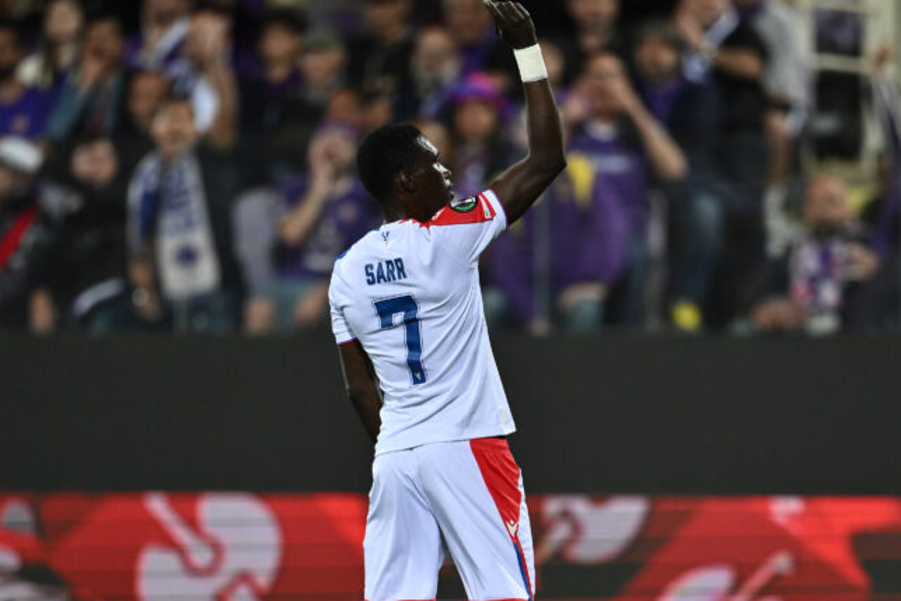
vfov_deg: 2.2
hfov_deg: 3.2
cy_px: 441
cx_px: 661
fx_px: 15945
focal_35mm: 637
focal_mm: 400
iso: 1600
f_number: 3.2
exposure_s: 1/2000
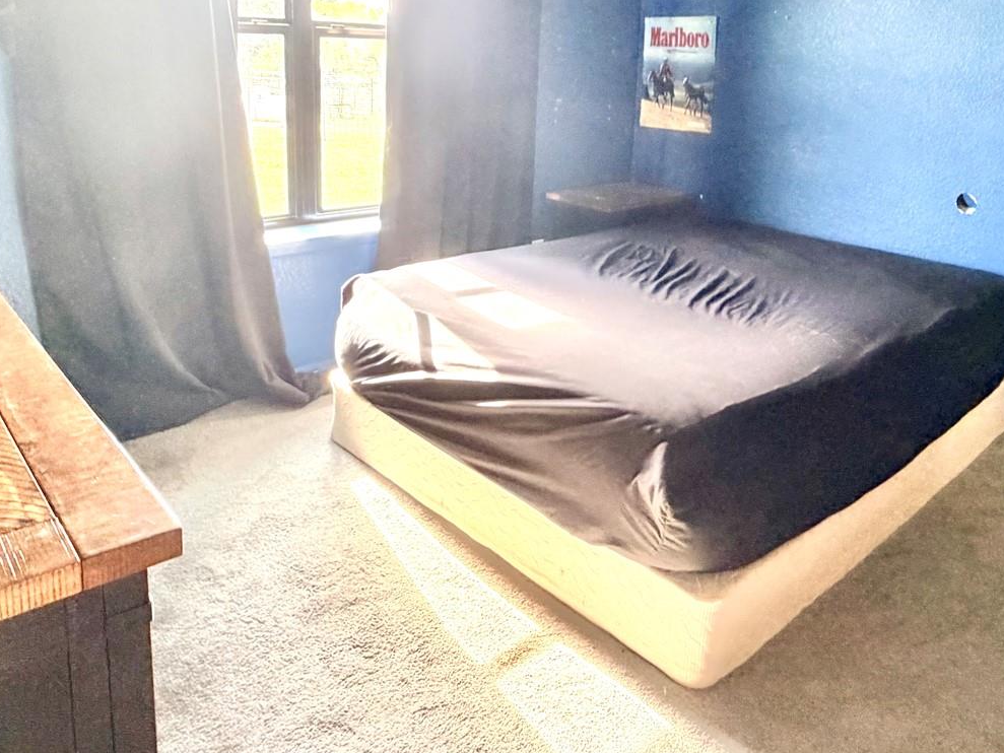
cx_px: 561
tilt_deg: -10.7
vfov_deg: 46.9
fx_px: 841
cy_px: 209
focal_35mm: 29
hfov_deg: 61.5
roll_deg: -2.7
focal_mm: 2.22
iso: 400
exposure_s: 1/60
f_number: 2.2
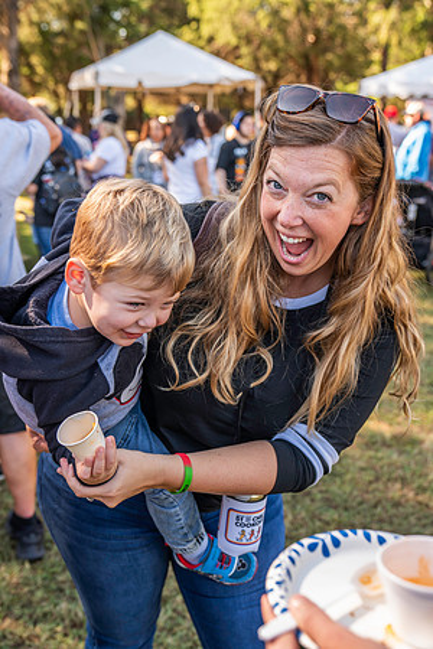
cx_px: 216
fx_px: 704
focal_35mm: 39
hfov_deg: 34.2
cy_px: 324
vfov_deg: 49.6
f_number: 4
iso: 160
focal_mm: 39
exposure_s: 1/125
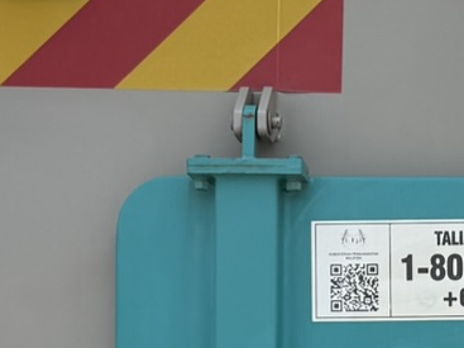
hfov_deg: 14.3
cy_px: 437
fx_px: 1796
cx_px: 528
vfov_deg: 10.8
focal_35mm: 134
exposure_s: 1/4167
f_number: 1.78
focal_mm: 6.76
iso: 80
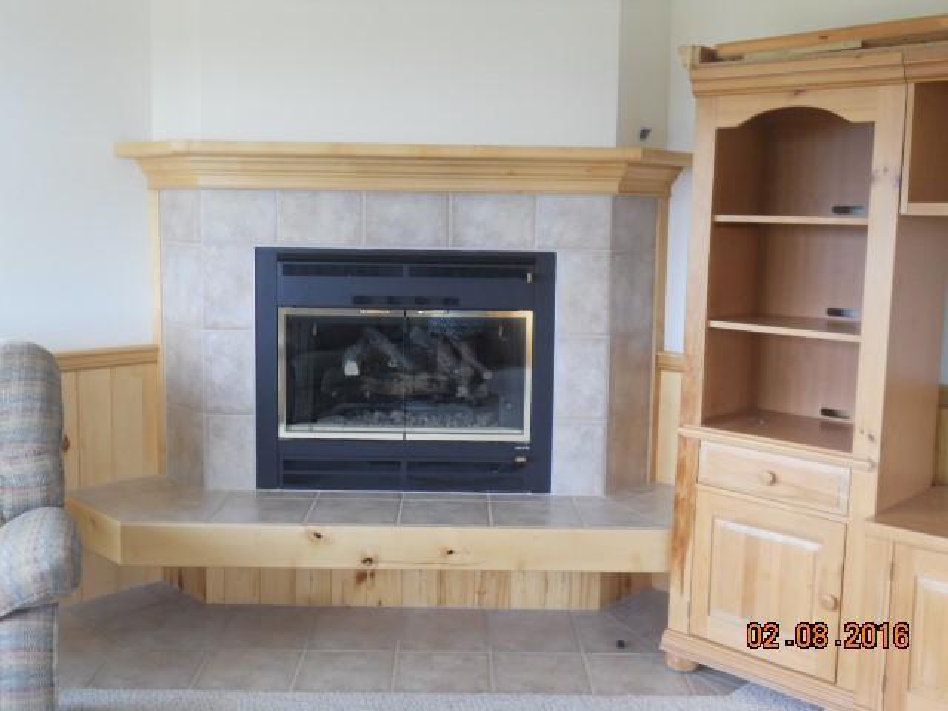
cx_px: 474
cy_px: 356
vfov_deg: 37.7
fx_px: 1041
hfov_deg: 49.0
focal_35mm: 38
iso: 160
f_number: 3.9
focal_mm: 6.9
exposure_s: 1/30
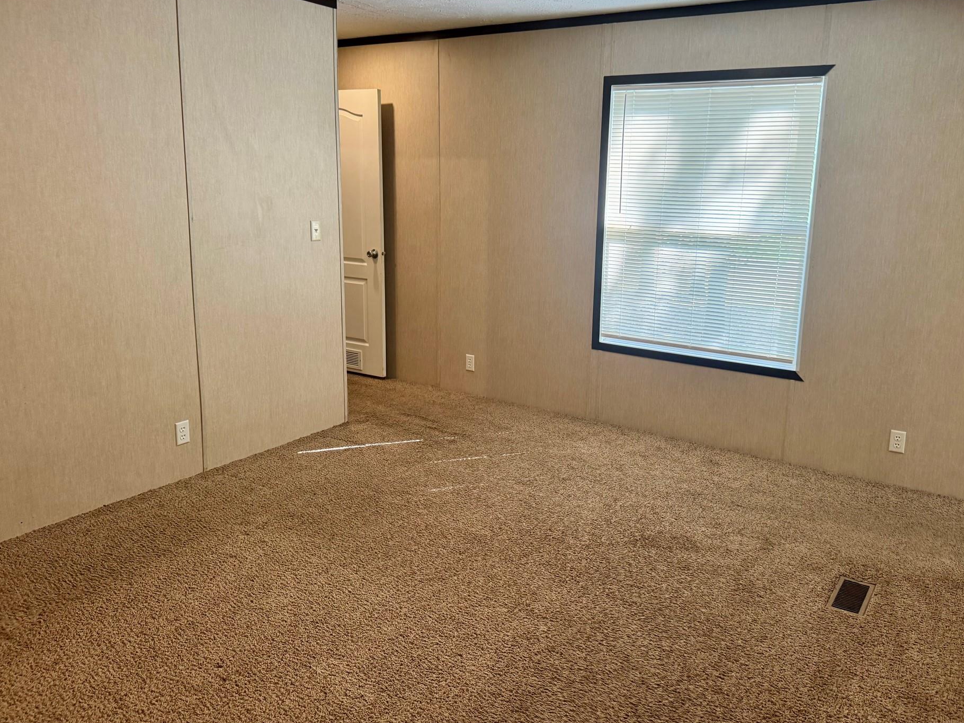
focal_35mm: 27
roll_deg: -2.0
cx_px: 525
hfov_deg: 65.2
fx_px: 752
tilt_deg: -11.7
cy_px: 332
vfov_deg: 51.3
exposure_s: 1/120
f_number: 1.78
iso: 200
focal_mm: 6.76
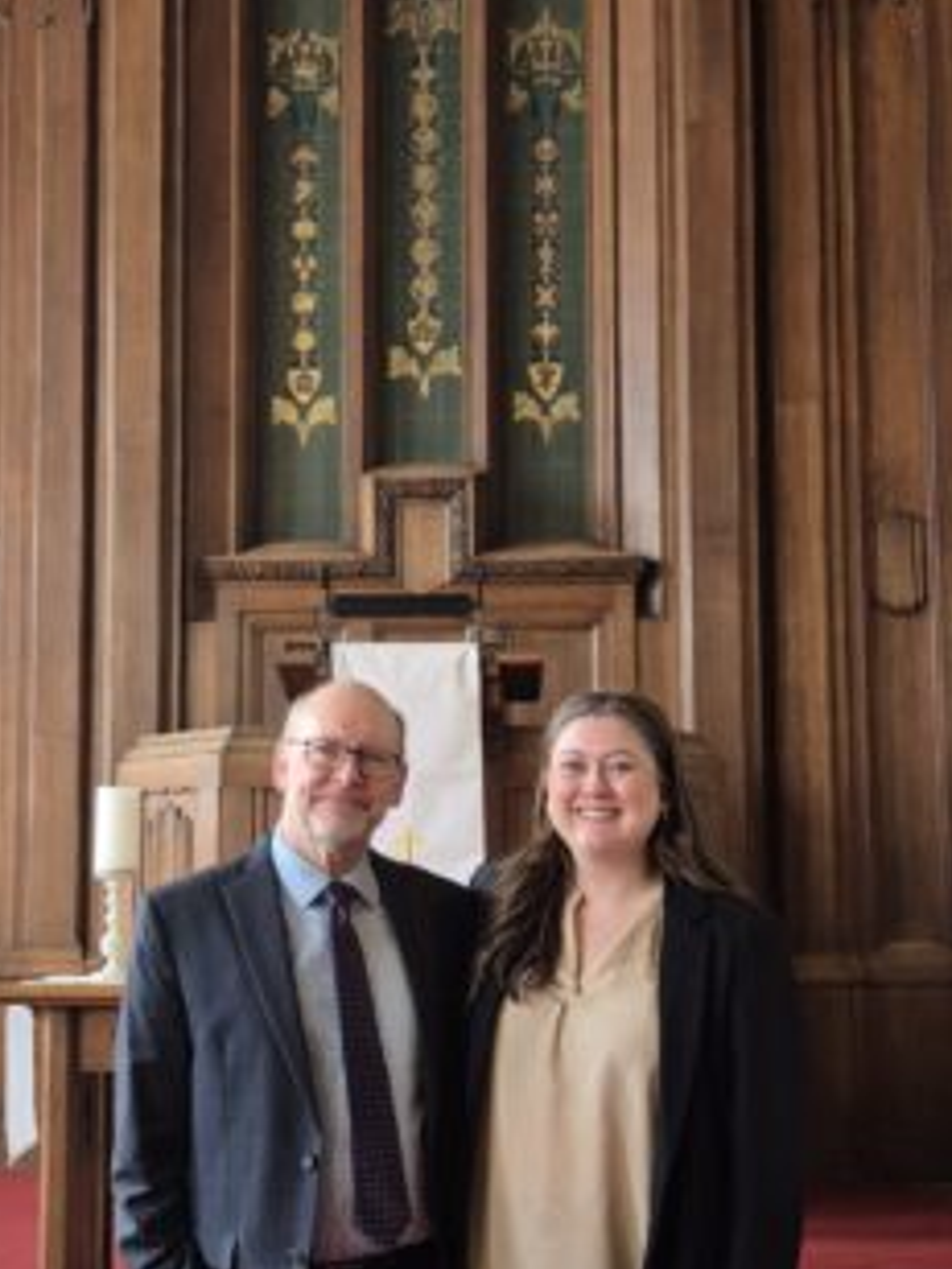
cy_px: 711
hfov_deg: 28.5
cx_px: 363
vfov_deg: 37.4
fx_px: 1870
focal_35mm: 51
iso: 400
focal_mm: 5.4
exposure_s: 1/120
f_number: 1.8
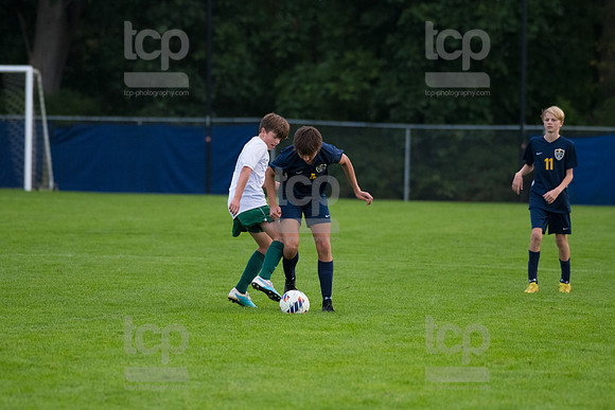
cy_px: 205
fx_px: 5809
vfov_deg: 4.0
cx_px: 308
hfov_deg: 6.1
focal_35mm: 340
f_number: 5.6
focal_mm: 340
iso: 3200
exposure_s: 1/2000
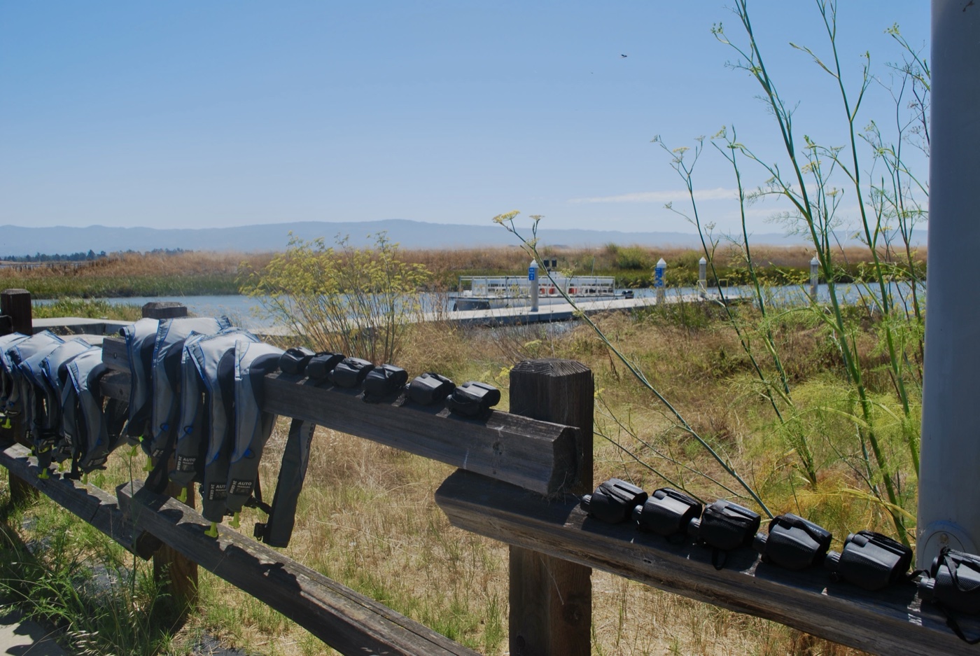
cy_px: 328
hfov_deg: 61.9
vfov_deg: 43.7
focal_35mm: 30
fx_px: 818
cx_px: 490
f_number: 8
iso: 100
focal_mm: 20
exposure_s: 1/250
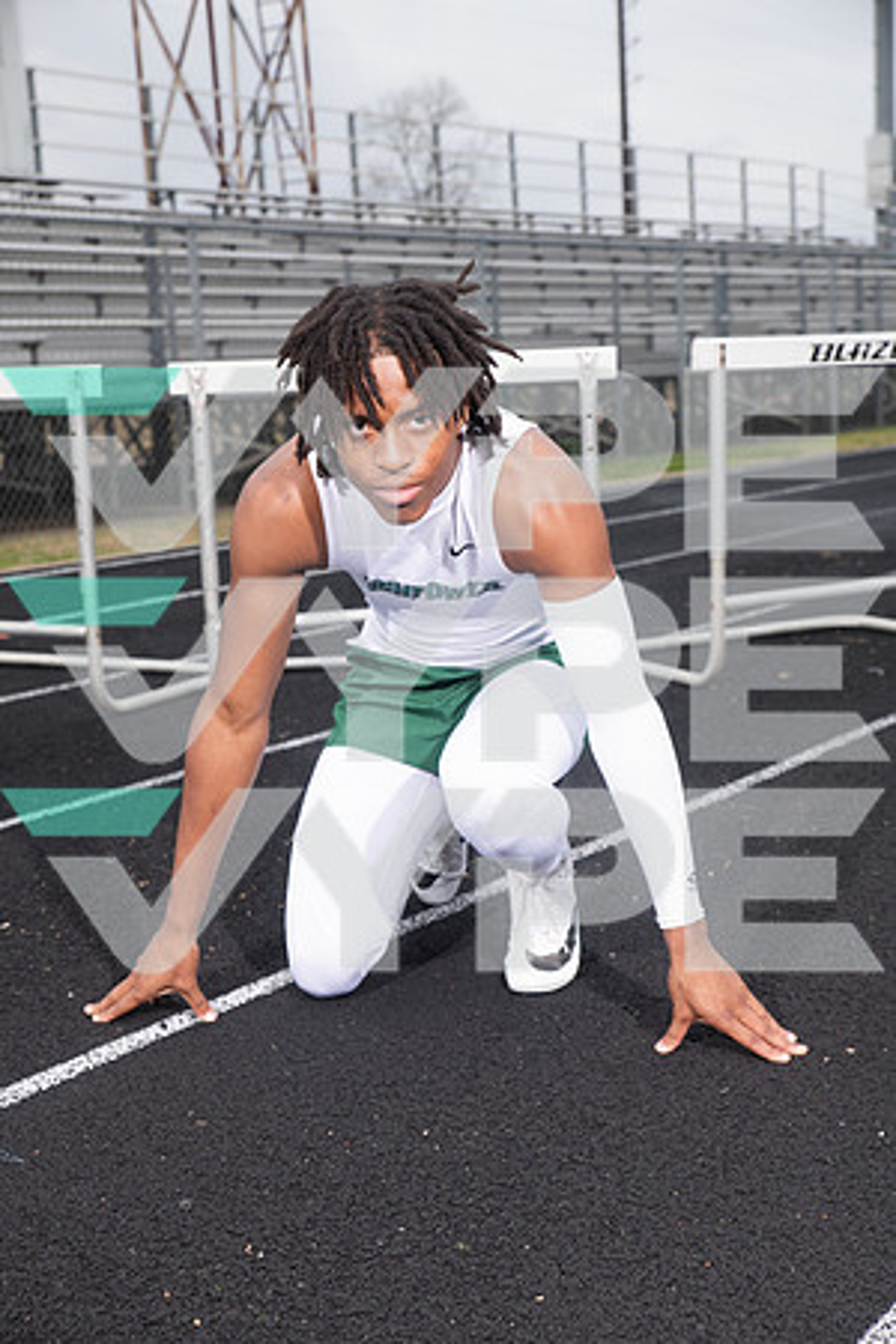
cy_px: 672
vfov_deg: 36.2
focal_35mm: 55
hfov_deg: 24.6
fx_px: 2053
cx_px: 448
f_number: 6.3
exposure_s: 1/400
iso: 250
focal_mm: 55
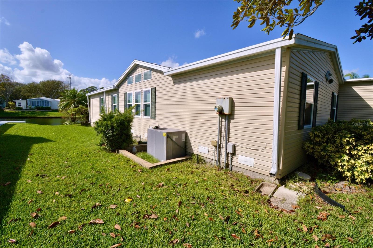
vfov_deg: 77.2
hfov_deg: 100.5
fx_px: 155
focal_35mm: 15
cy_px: 124
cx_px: 186
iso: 100
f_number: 11
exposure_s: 1/200
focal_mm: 10
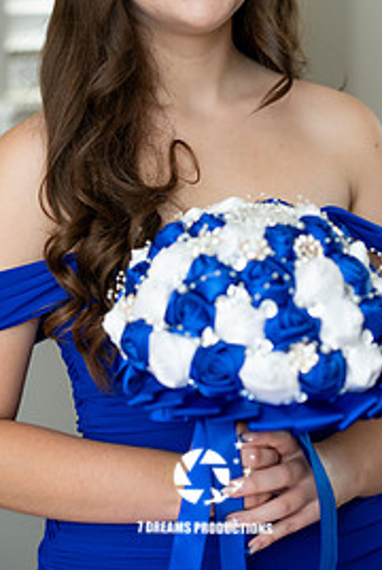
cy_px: 123
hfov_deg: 9.7
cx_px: 206
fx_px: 2254
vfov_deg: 14.4
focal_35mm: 142
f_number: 2
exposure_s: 1/160
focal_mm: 85
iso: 400
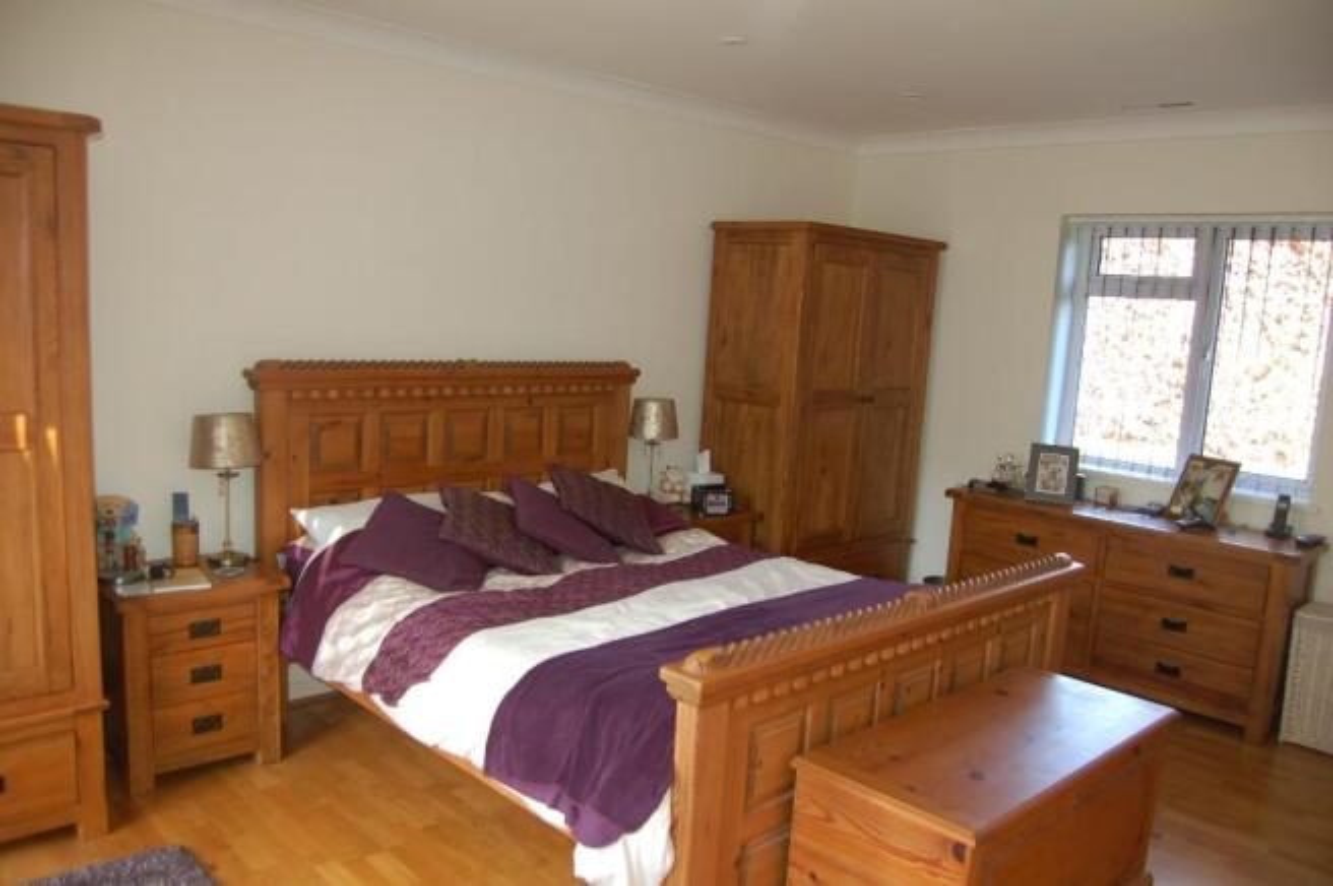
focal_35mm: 27
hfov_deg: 67.4
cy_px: 443
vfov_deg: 47.8
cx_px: 666
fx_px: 999
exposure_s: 1/60
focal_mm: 18
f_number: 3.5
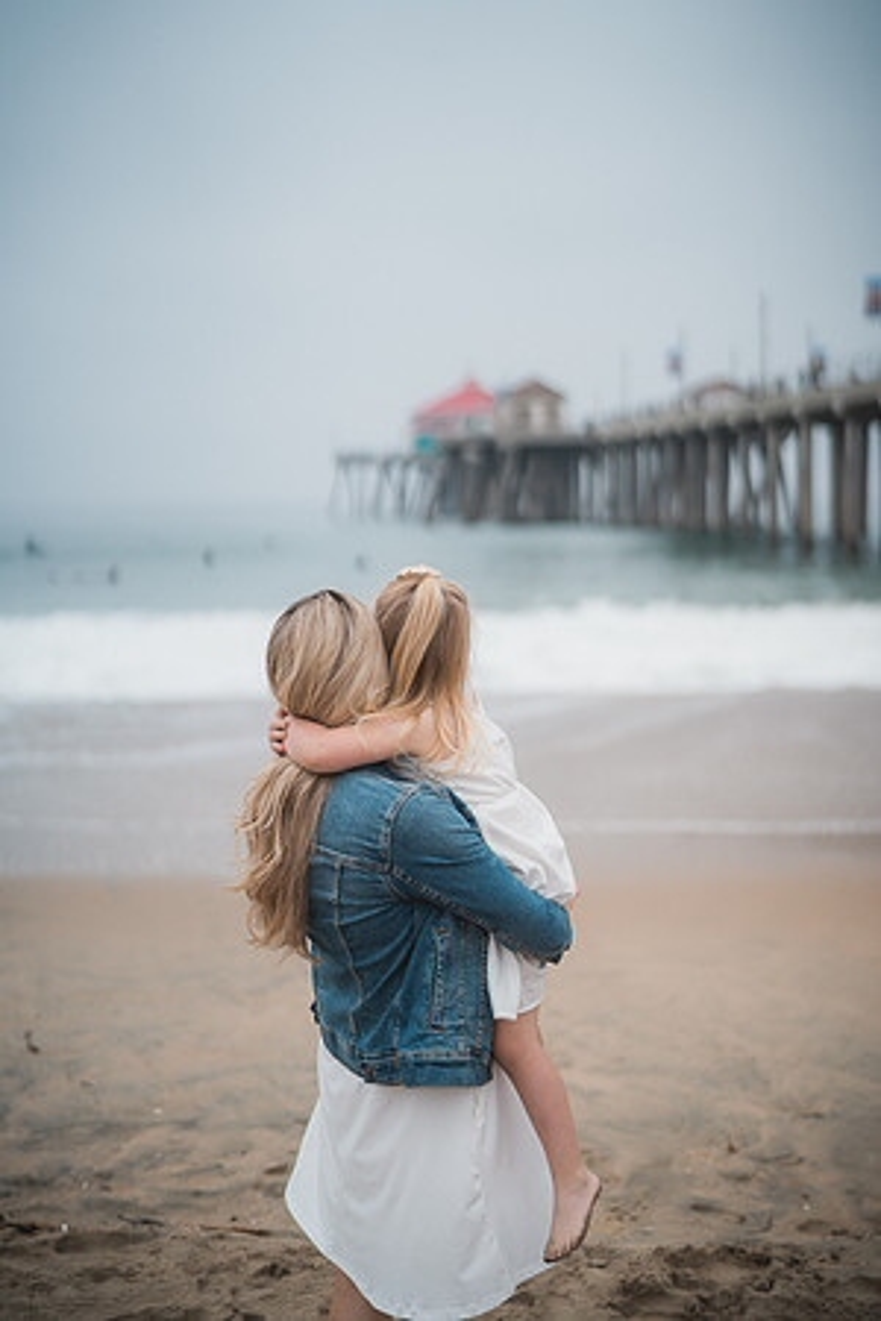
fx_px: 1835
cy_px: 660
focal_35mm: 50
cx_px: 440
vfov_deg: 39.6
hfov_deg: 27.0
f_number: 1.4
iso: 160
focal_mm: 50
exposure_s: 1/4000
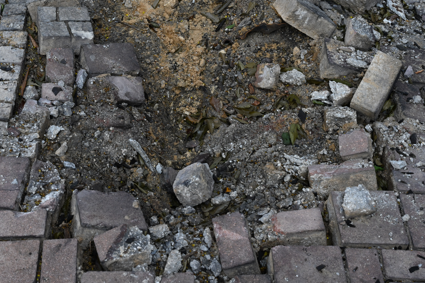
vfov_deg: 22.6
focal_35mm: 60
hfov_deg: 33.4
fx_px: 708
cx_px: 190
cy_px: 113
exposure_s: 1/200
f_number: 11
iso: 640
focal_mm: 47
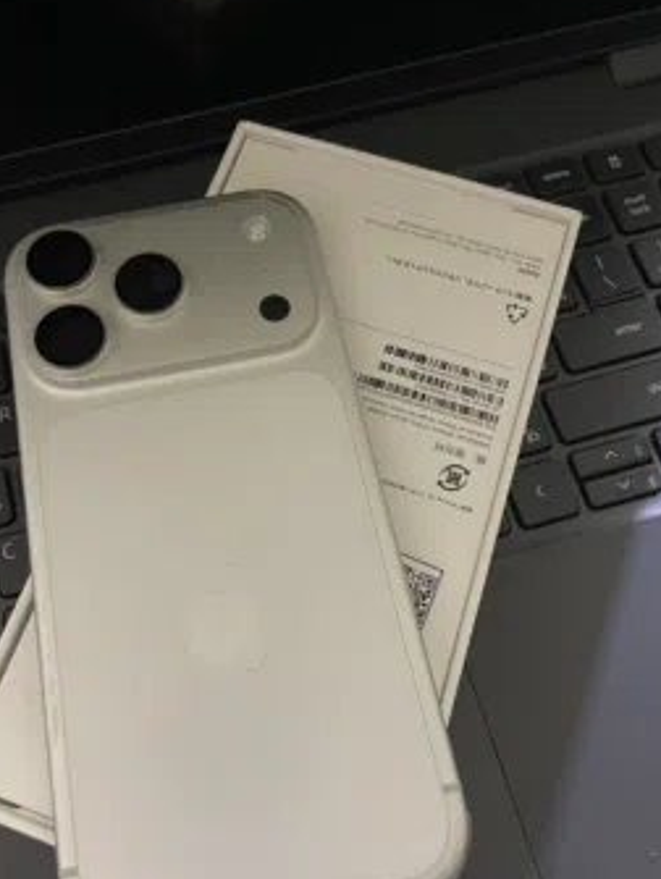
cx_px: 283
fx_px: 788
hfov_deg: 45.4
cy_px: 443
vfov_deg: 58.3
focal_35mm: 31
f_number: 1.6
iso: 800
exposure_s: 1/30
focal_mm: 4.2
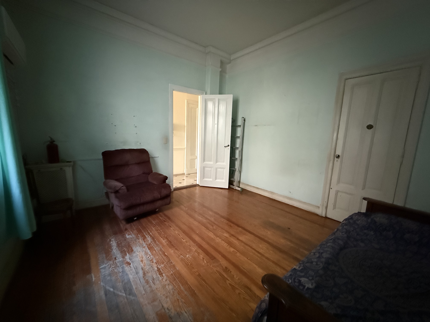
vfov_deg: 85.7
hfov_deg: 102.1
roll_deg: -2.2
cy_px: 161
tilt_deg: -8.2
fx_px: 174
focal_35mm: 14
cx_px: 215
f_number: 2.2
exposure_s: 1/40
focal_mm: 2.2
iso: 1600
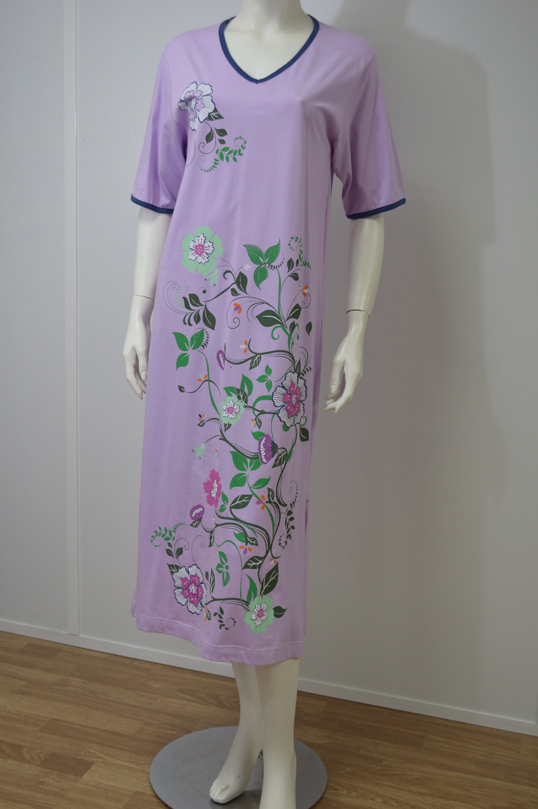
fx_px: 977
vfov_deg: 45.0
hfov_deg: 30.8
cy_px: 404
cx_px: 269
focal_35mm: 44
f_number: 4.5
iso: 320
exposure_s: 1/30
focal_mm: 29
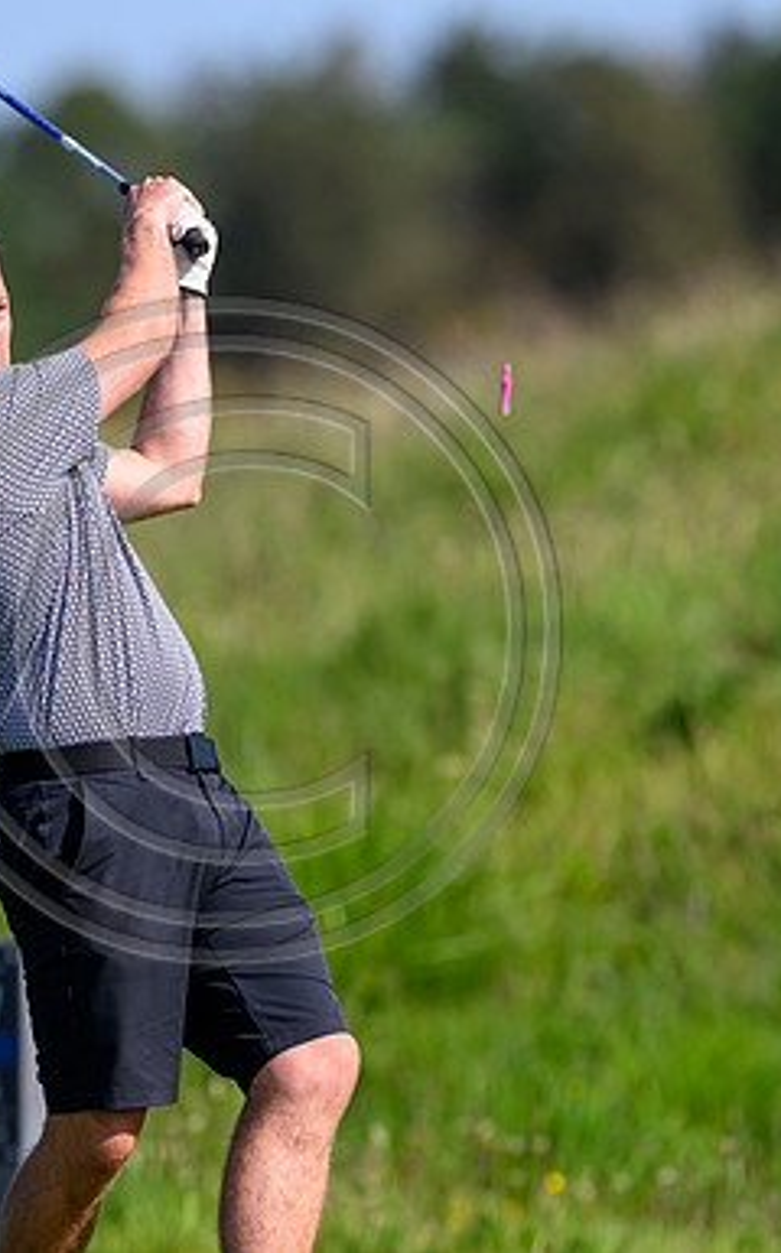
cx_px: 225
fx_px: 20983
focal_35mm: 615
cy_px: 626
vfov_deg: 3.4
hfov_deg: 2.1
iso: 500
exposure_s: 1/4000
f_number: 4.5
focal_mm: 400
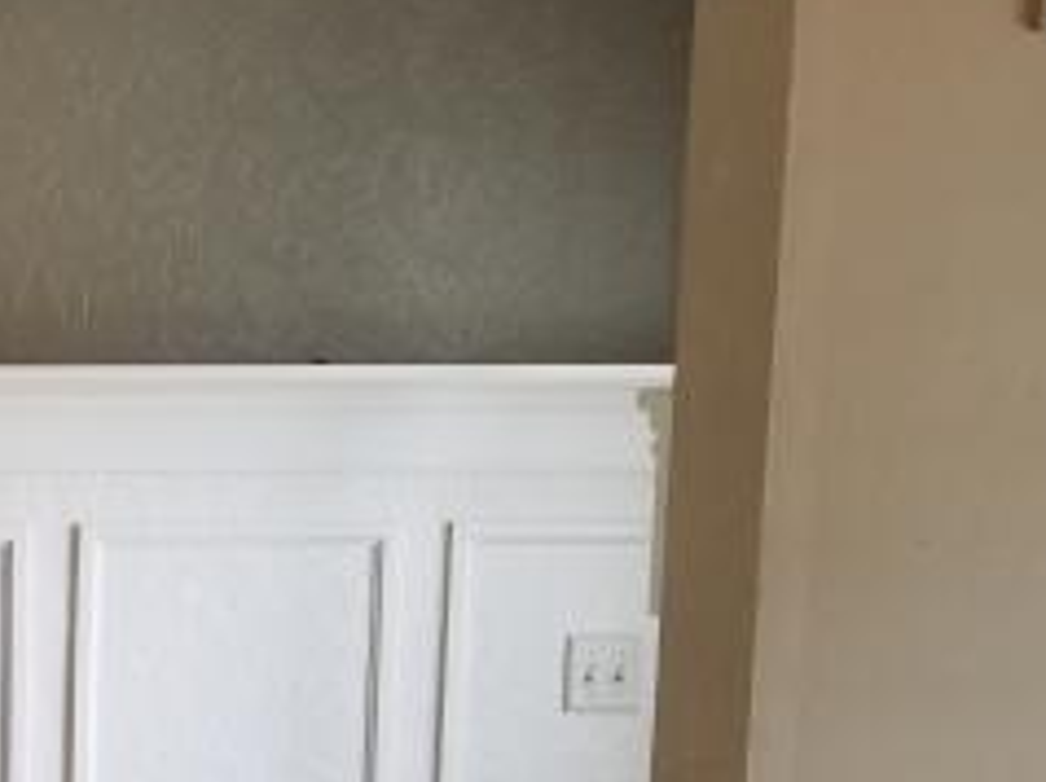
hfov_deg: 24.5
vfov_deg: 20.8
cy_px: 576
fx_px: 2113
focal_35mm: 70
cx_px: -290
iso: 160
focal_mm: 4.25
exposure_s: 1/60
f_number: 1.7
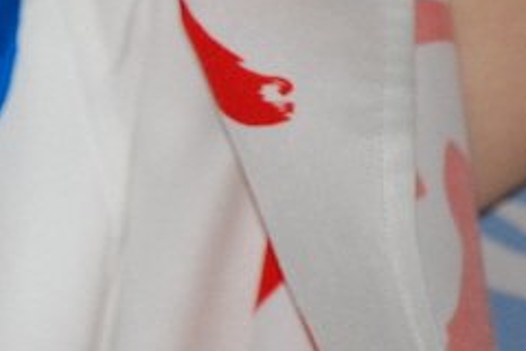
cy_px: 54
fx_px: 11673
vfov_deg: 1.7
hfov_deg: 2.6
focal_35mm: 799
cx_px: -142
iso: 1600
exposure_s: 1/60
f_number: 5.6
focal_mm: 200
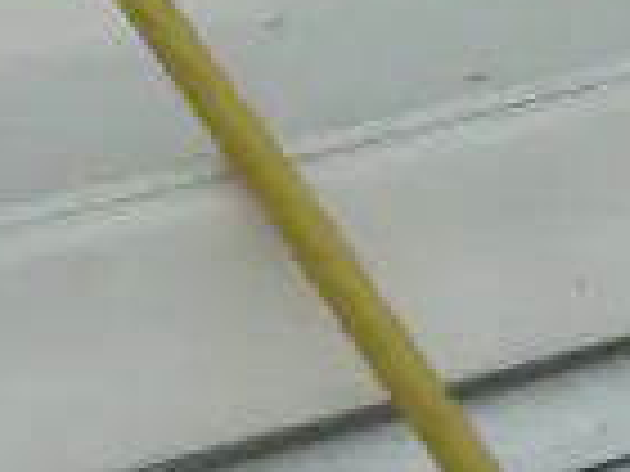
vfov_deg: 9.4
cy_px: -728
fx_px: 2493
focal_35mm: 137
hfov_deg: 12.7
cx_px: -616
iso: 160
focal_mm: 4.3
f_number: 4
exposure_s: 1/800
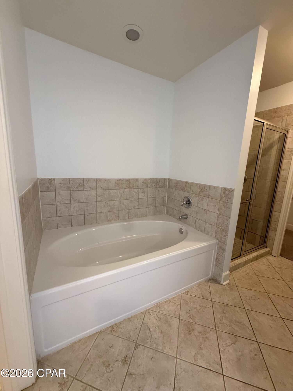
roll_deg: -3.6
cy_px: 196
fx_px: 158
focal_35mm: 14
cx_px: 146
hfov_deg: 85.7
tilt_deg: -10.1
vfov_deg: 102.1
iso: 400
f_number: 2.2
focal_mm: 2.22
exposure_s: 1/60
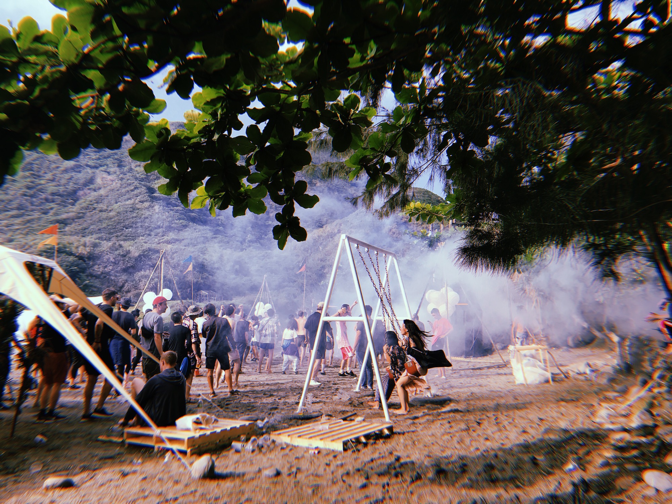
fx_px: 544
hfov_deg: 63.4
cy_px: 252
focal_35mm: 28
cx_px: 336
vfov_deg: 49.7
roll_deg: -2.2
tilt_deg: +4.3
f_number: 1.8
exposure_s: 1/1076
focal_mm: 3.99
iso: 20
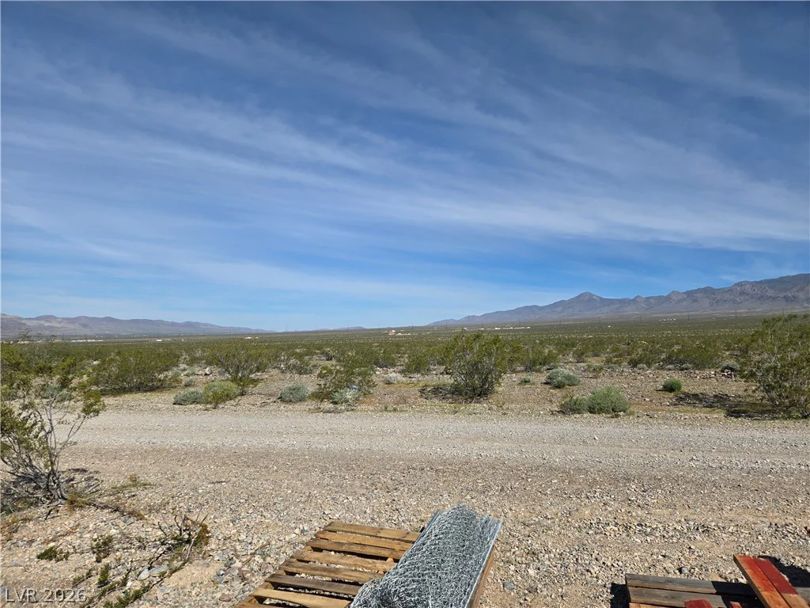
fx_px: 538
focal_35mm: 23
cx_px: 405
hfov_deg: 73.9
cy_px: 304
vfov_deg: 58.9
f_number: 1.8
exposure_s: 1/3512
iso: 25
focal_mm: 5.4
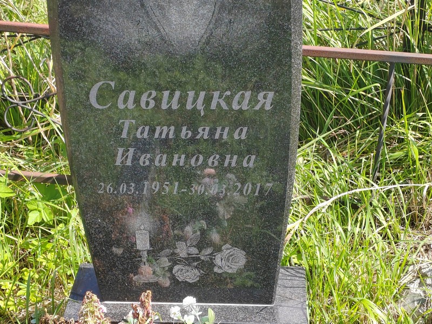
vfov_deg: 20.4
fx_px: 899
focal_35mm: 72
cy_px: 162
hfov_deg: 27.0
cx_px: 216
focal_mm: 5.52
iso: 100
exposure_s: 1/420
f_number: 1.9
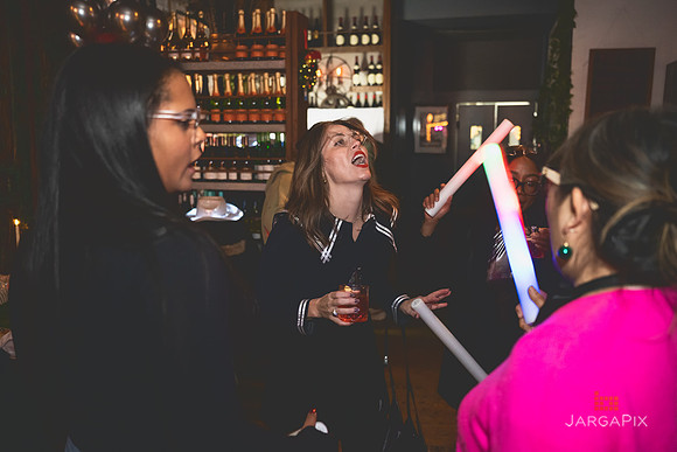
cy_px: 226
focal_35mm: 32
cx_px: 338
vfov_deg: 40.6
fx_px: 610
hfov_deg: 58.0
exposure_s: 1/100
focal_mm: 32
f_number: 2.8
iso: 3200
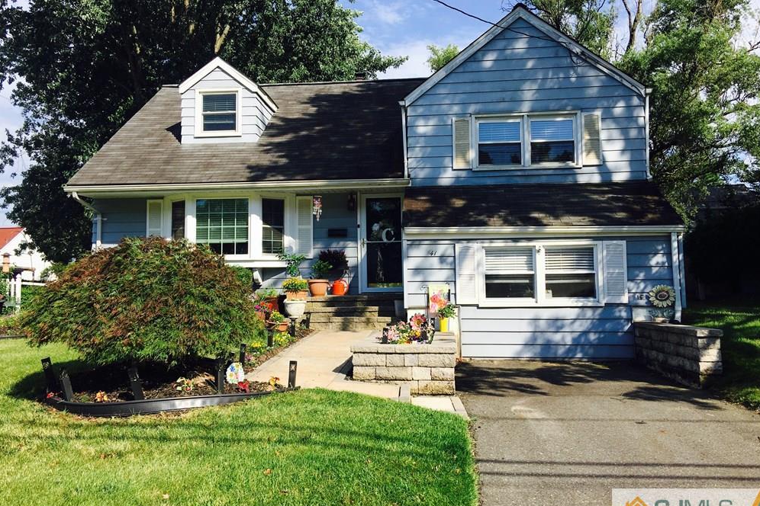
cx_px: 377
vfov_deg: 42.3
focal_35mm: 31
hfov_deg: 60.3
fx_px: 654
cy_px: 244
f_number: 2.2
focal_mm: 4.15
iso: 25
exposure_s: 1/1425
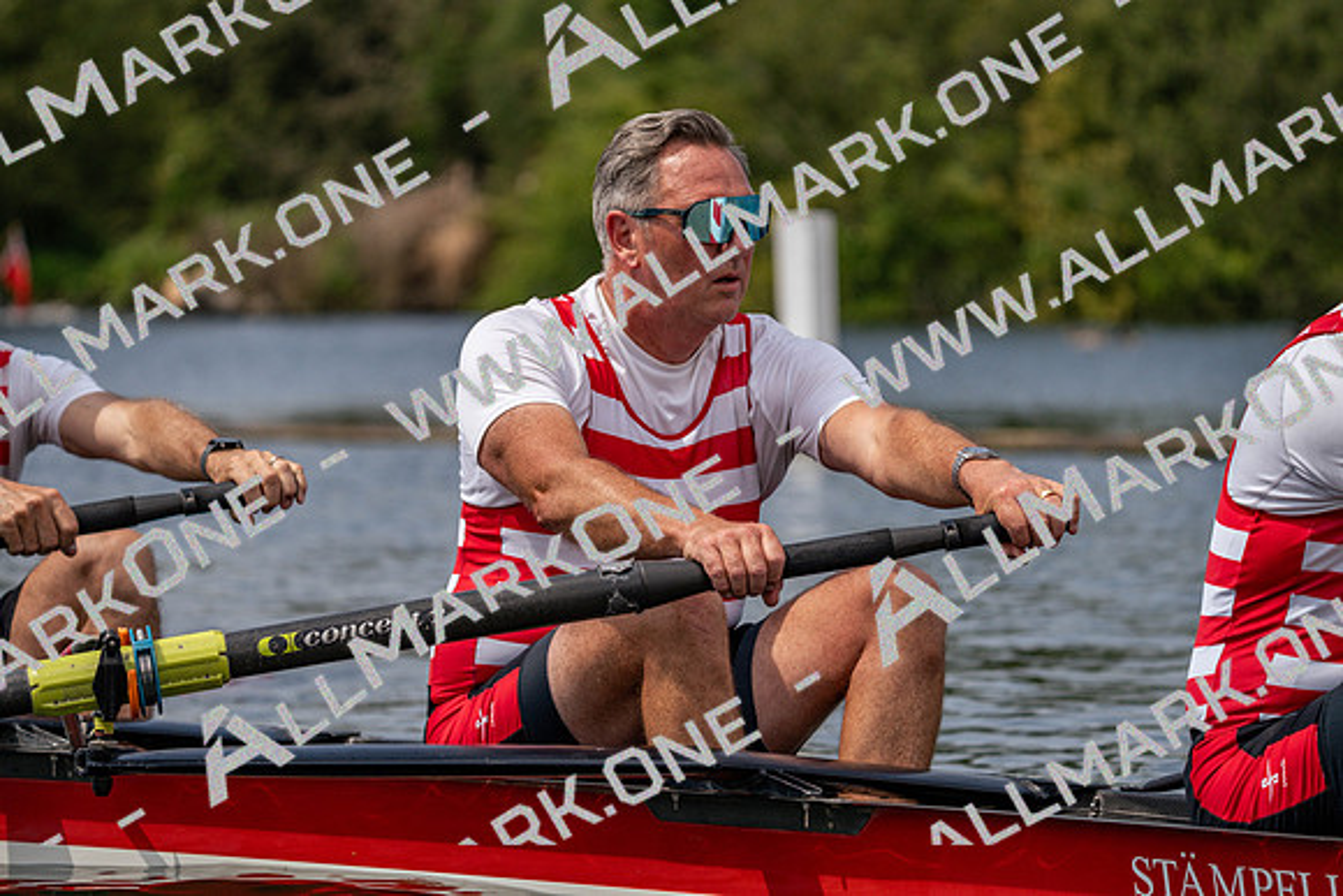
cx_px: 672
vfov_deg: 6.9
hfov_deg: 10.3
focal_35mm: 200
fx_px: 7463
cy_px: 448
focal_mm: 200
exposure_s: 1/1600
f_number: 5.6
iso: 200
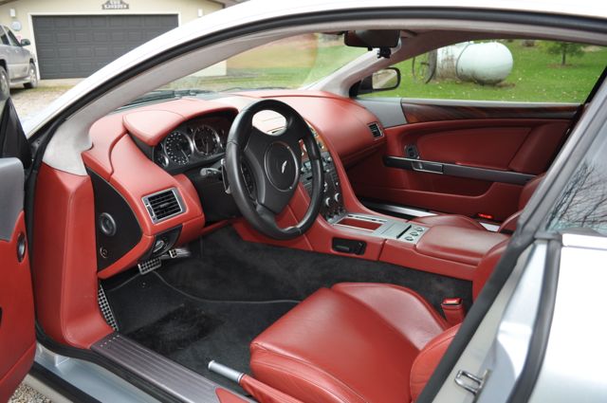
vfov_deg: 47.8
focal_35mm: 27
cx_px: 304
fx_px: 455
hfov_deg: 67.4
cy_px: 202
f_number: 4
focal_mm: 18
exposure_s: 1/200
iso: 200
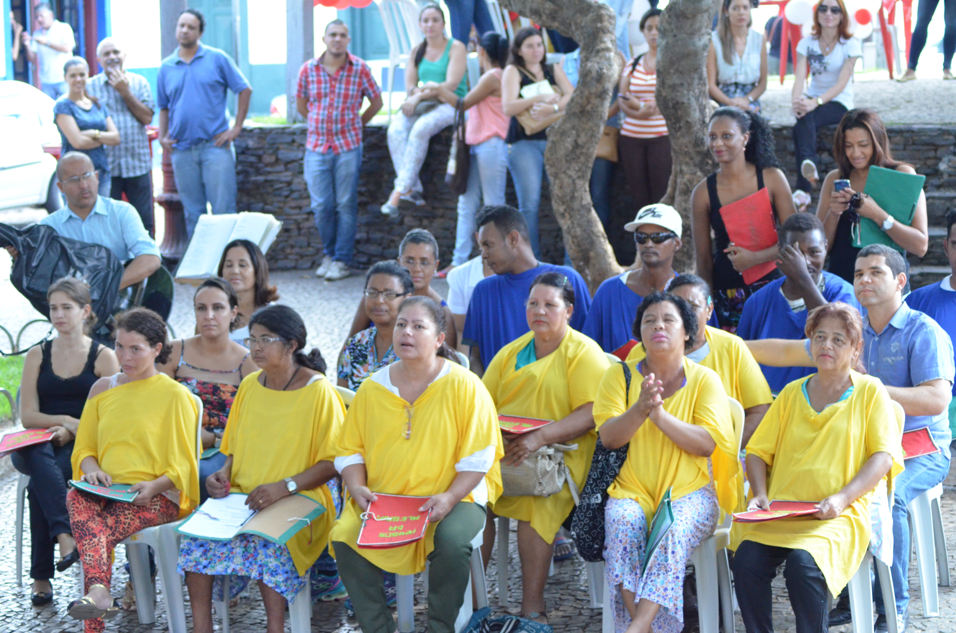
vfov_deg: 13.0
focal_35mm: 105
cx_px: 478
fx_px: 2783
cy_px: 316
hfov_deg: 19.5
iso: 3200
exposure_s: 1/400
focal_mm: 70
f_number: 5.6
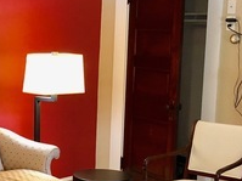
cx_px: 8
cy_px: 157
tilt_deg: -9.9
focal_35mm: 94
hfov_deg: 20.3
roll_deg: -0.9
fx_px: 657
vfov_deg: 15.6
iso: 64
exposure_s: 1/15
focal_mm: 3.99
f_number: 1.8
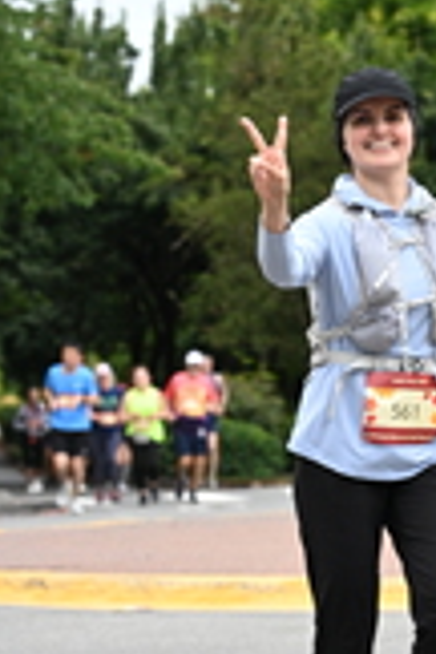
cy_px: 279
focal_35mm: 177
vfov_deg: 11.6
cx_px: 624
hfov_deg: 7.6
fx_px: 3215
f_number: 4
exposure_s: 1/800
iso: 1600
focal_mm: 52
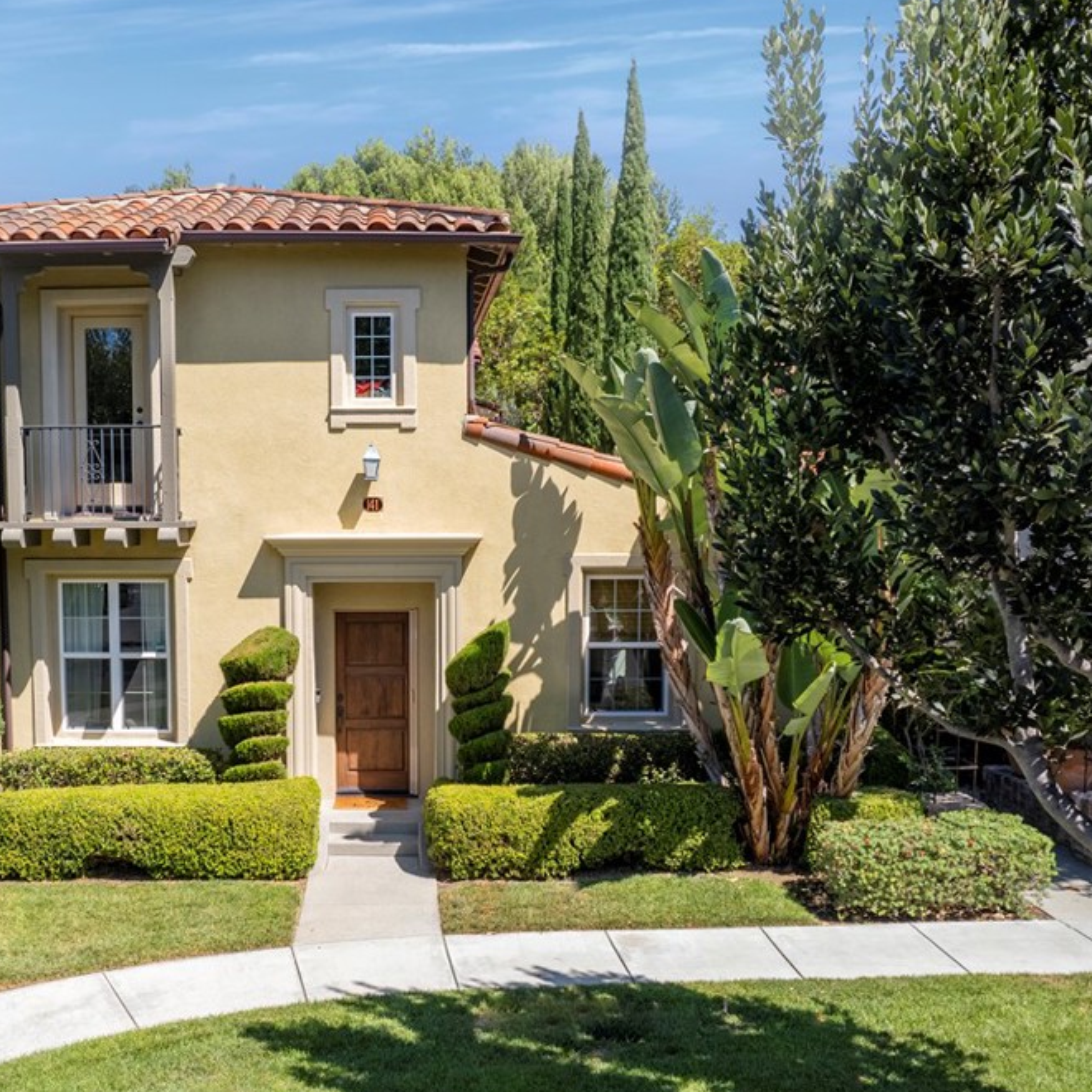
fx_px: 1035
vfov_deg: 55.6
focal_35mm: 29
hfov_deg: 54.4
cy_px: 541
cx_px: 352
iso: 100
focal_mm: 8.38
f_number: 2.8
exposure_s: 1/1000
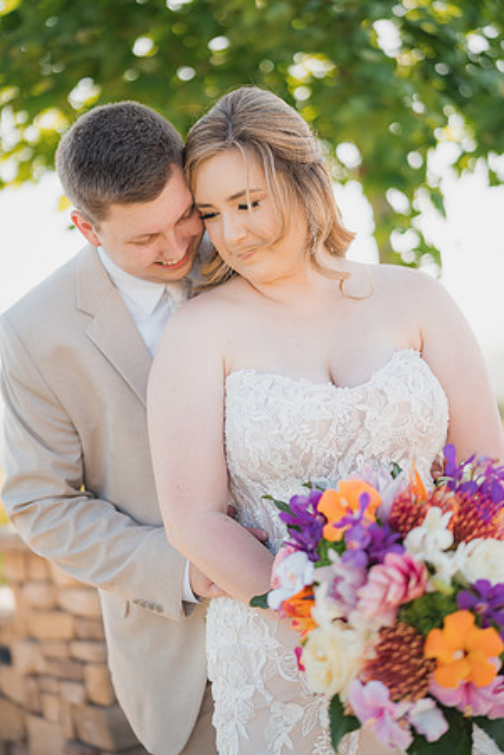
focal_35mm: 50
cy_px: 378
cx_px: 252
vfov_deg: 39.6
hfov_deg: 27.0
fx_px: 1050
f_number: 1.4
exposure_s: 1/1600
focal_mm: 50
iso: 125
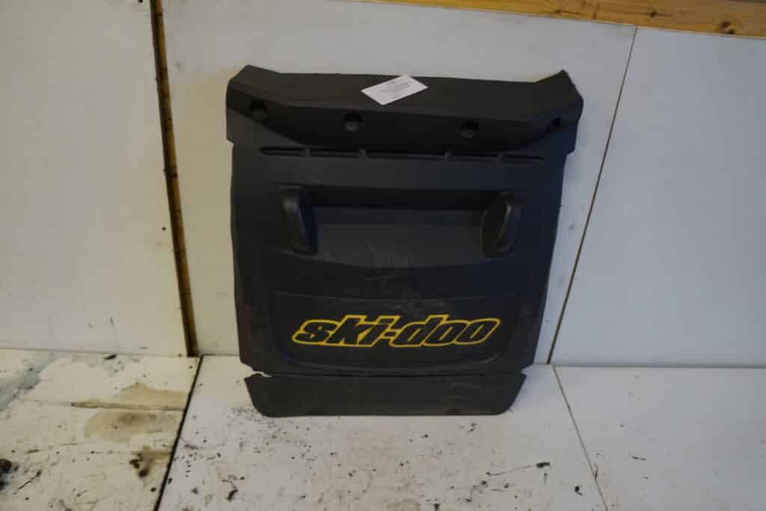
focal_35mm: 27
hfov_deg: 67.4
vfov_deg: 47.9
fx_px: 575
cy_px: 256
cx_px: 383
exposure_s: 1/60
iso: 640
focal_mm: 18
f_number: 3.5
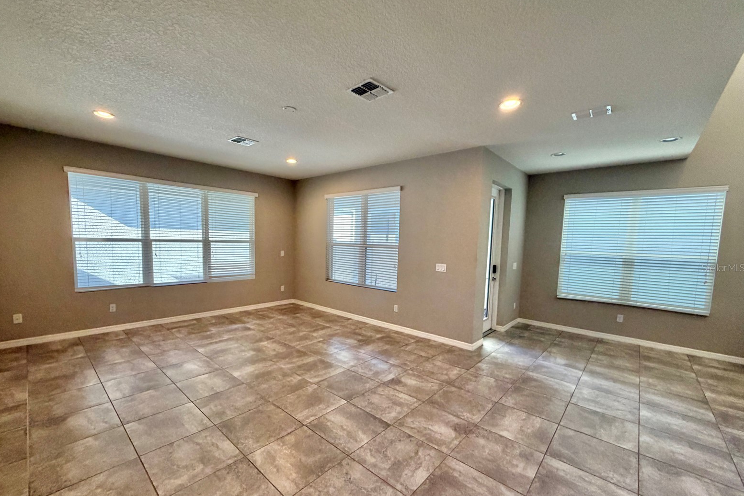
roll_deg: -0.9
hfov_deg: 100.4
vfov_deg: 77.2
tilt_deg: -5.2
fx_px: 310
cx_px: 364
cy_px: 267
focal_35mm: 15
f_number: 2.2
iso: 250
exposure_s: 1/120
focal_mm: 2.22
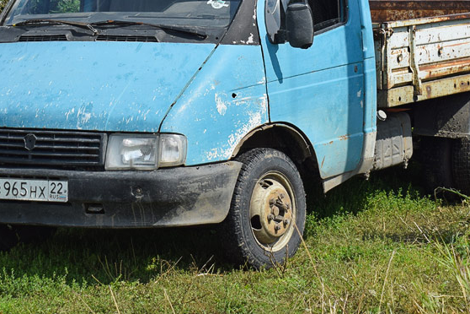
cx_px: 204
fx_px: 1684
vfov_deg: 10.5
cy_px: 6
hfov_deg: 15.9
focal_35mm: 129
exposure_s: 1/1000
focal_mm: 40
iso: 200
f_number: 6.3
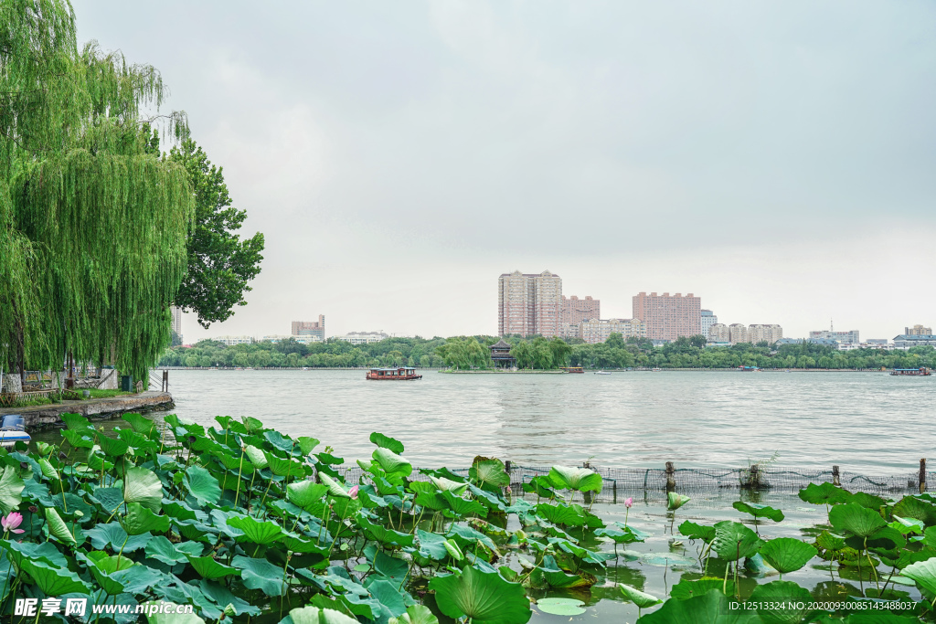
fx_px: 910
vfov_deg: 37.9
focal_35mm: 35
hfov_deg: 54.4
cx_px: 468
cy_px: 312
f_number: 4.5
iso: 320
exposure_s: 1/160
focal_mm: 35
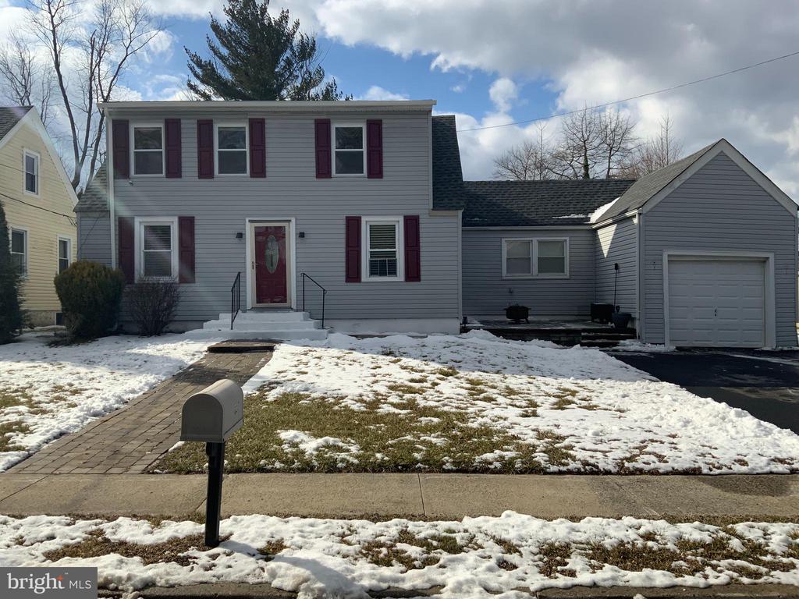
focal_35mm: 29
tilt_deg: +0.1
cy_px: 300
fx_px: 669
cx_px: 400
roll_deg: +0.4
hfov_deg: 61.7
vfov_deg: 48.2
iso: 20
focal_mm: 3
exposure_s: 1/3534
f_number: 1.8
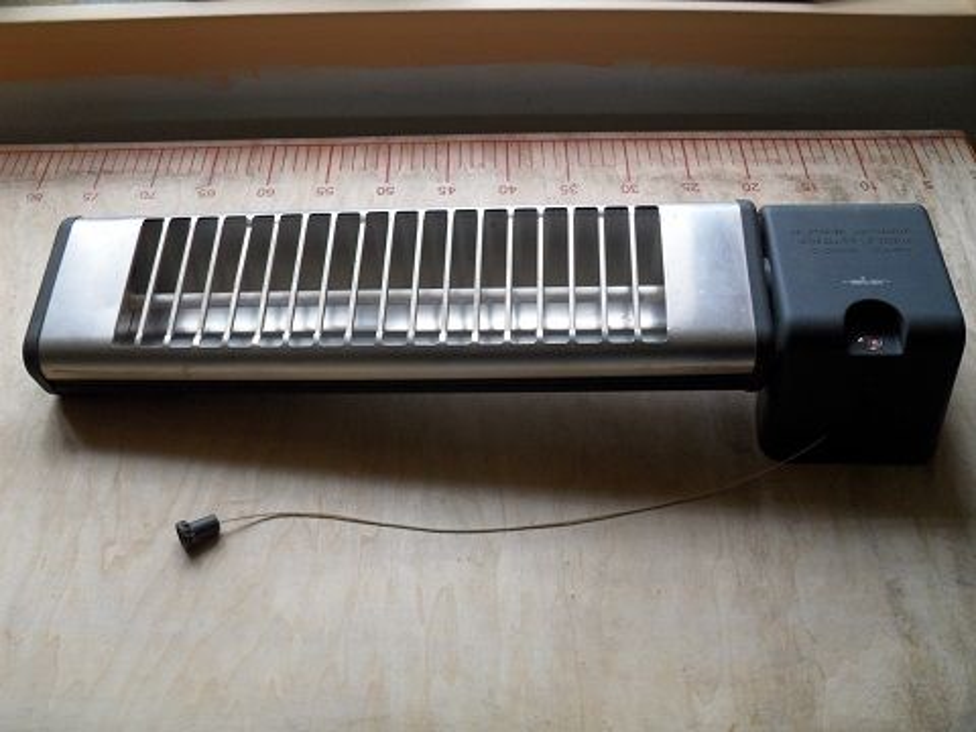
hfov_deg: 52.6
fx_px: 987
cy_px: 366
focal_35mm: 35
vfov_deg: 40.7
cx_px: 488
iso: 100
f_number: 2.8
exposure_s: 1/60
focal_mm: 6.2
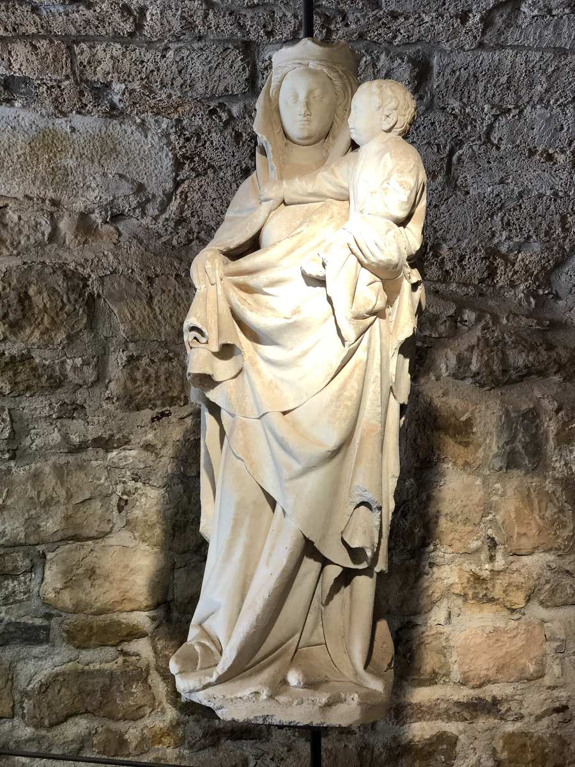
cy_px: 384
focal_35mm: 52
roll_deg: +1.3
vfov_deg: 36.8
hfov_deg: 28.0
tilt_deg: -1.6
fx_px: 1152
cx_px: 288
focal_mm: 6
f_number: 2.4
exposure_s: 1/50
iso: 50
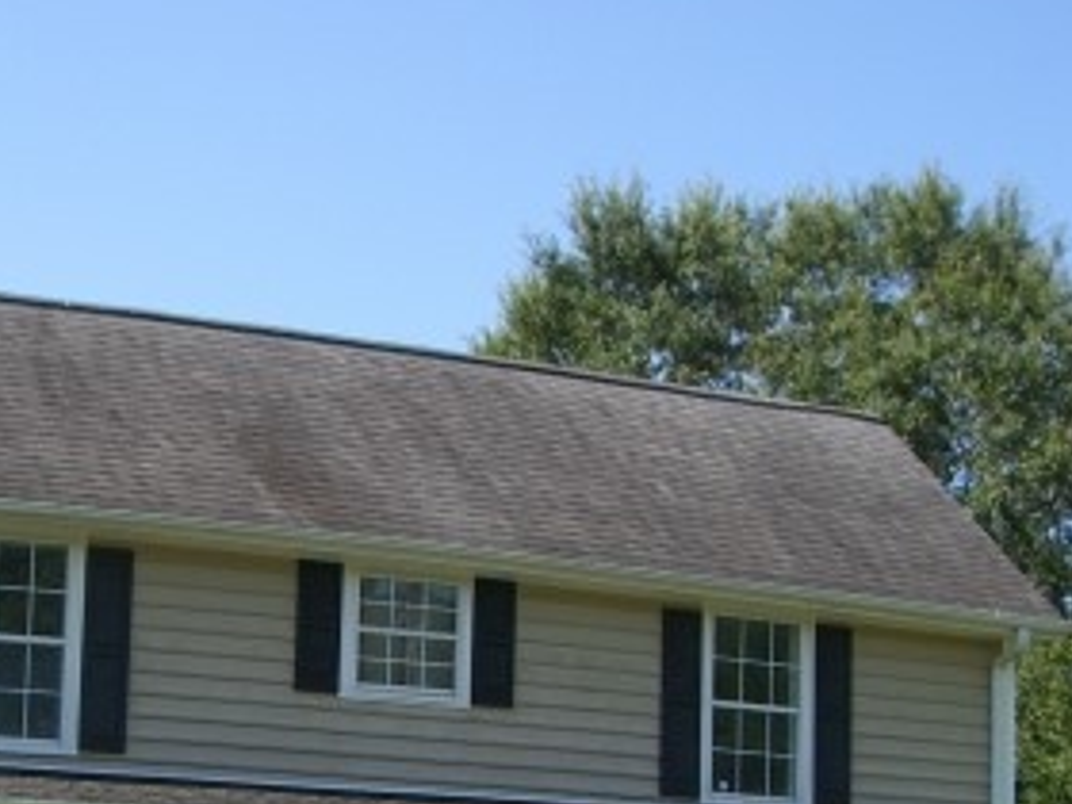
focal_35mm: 87
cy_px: 877
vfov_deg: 16.5
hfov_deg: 22.4
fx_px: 2694
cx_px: 345
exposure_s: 1/400
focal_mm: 6.2
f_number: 4.3
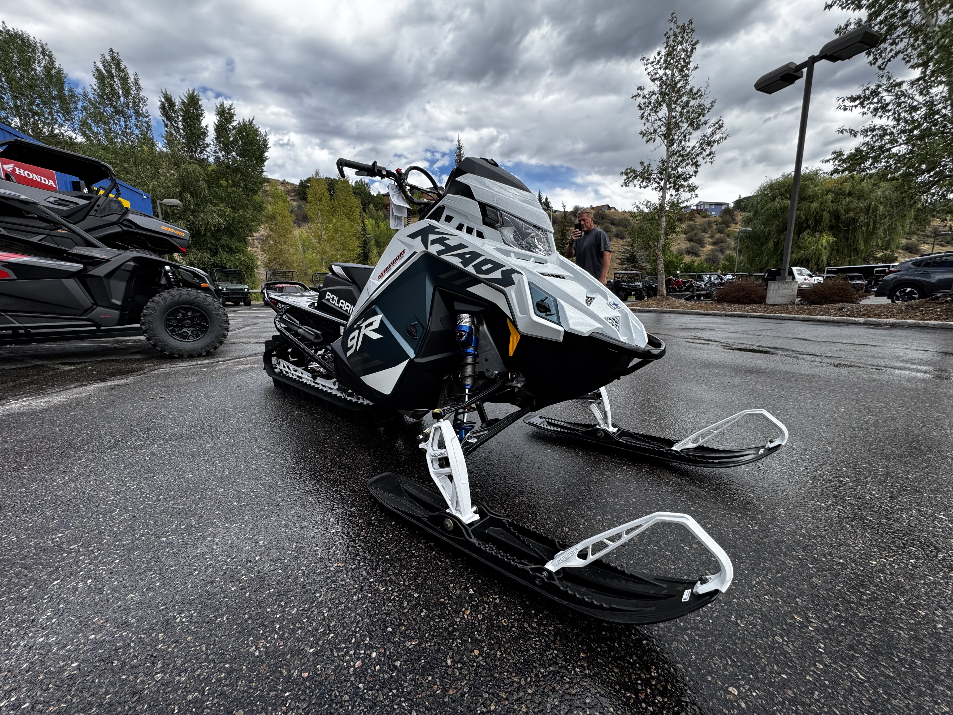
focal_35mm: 14
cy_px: 358
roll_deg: -0.4
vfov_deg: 85.7
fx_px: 385
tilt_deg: -10.7
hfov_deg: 102.1
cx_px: 476
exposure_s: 1/459
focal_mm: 2.22
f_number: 2.2
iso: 40
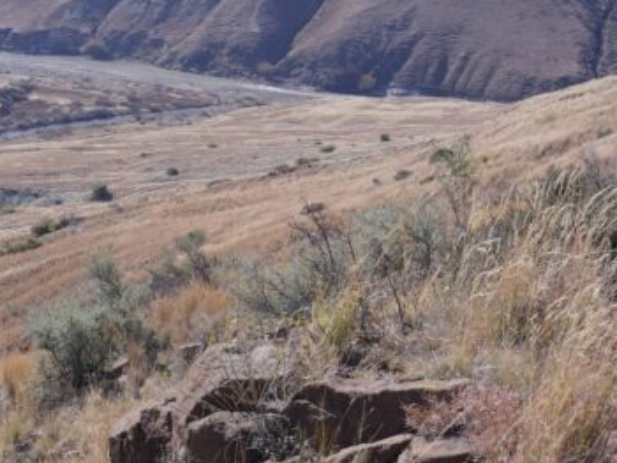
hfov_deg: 24.4
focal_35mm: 76
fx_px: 1356
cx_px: -12
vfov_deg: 19.3
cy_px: 352
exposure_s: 1/1300
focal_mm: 13
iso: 200
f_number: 4
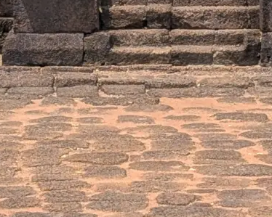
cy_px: -255
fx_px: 1980
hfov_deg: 7.9
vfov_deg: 6.1
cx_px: 196
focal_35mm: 246
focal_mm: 6.9
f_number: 1.68
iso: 15
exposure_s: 1/906
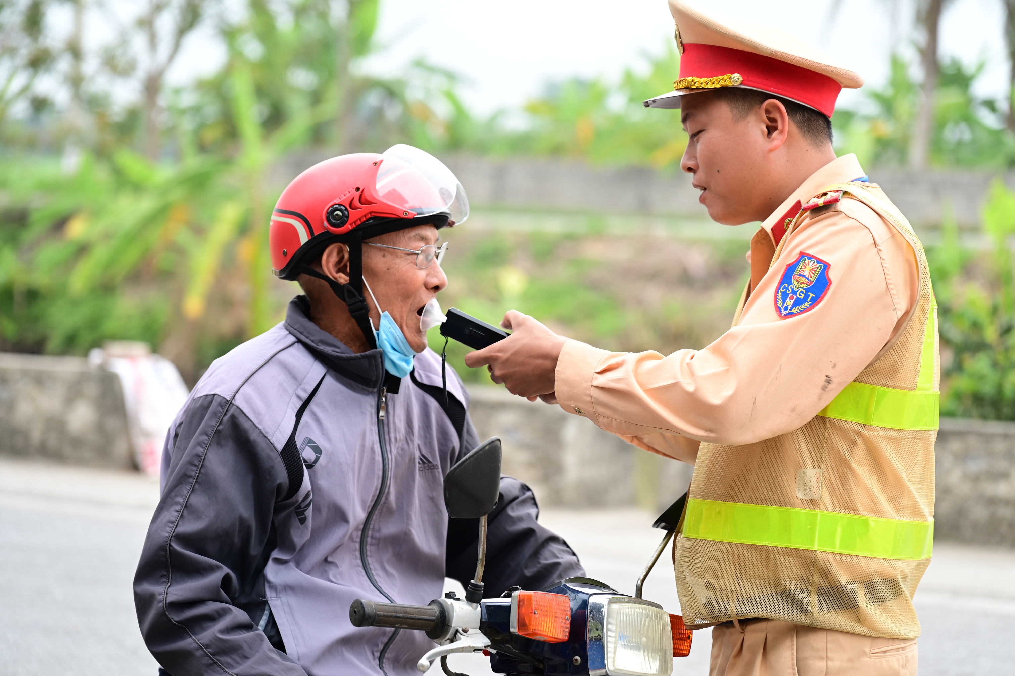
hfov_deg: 19.5
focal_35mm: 105
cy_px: 338
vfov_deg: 13.0
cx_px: 508
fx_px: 2960
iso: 160
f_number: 4
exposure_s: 1/200
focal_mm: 105
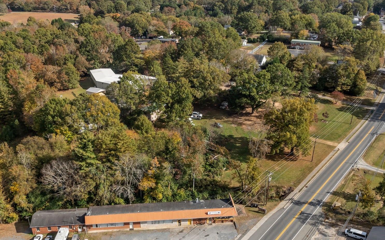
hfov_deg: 55.3
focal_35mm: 35
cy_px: 148
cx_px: 195
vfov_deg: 36.1
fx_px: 367
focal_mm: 12.29
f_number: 2.8
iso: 100
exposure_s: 1/320
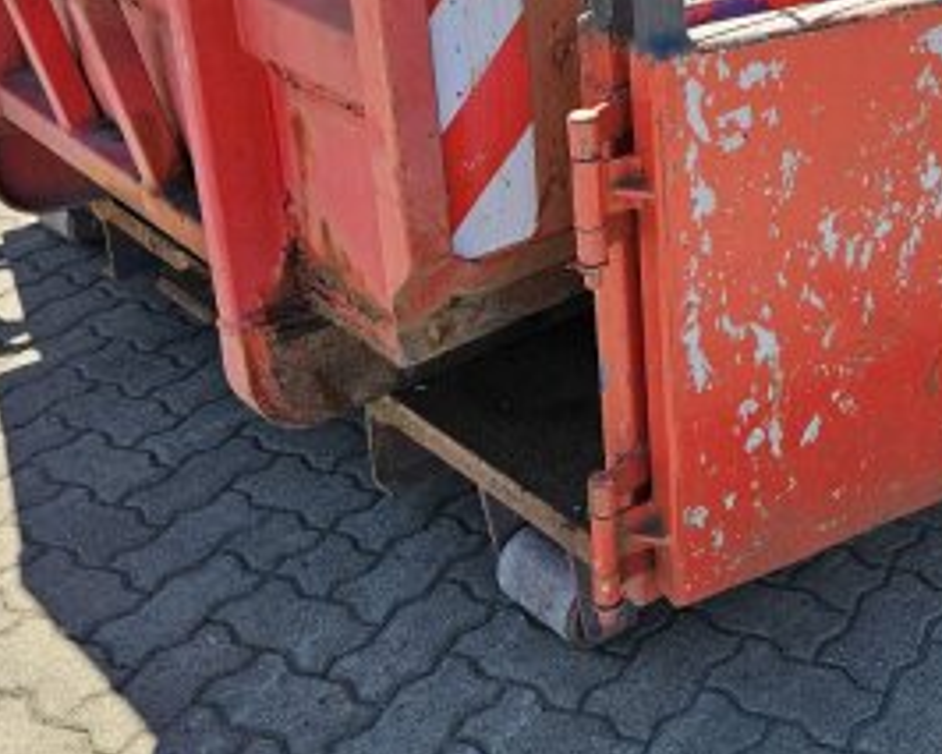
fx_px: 1506
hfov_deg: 33.2
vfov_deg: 27.3
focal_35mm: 54
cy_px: 110
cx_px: 825
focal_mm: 5.4
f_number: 1.8
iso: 80
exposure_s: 1/2000
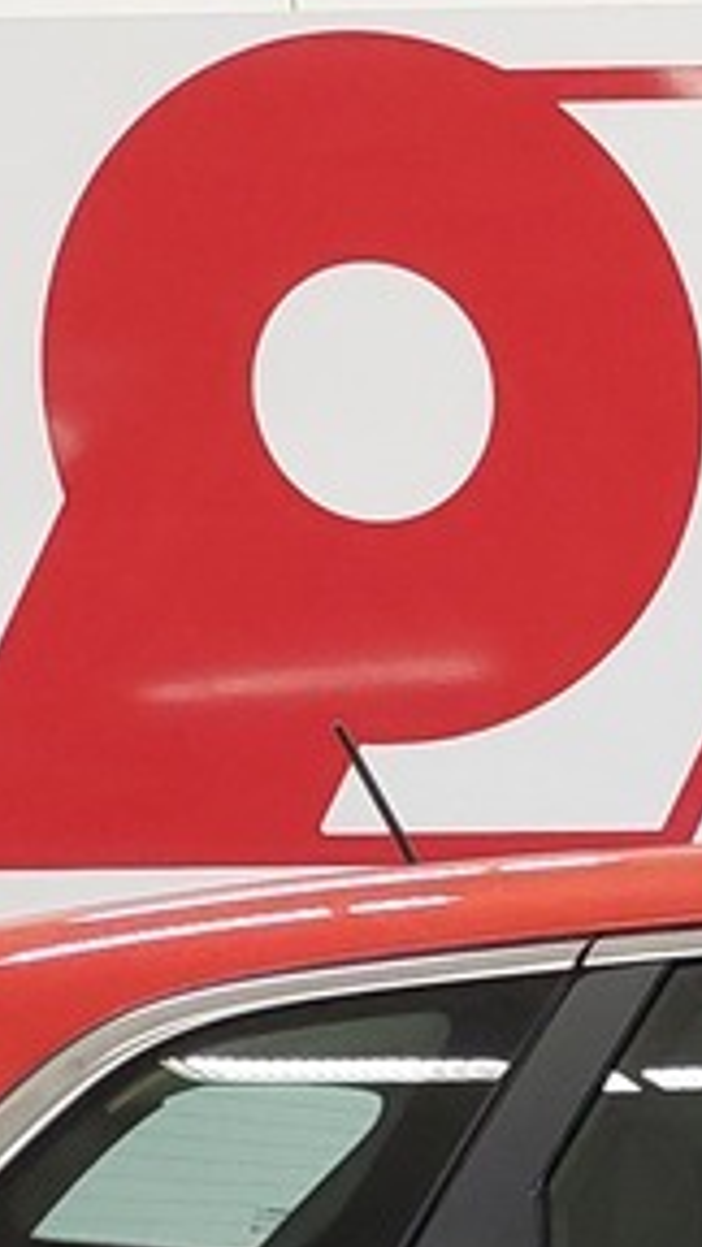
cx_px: 2214
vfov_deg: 14.5
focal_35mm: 136
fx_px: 4501
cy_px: 1983
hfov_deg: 7.6
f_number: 1.8
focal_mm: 5.23
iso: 320
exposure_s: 1/50
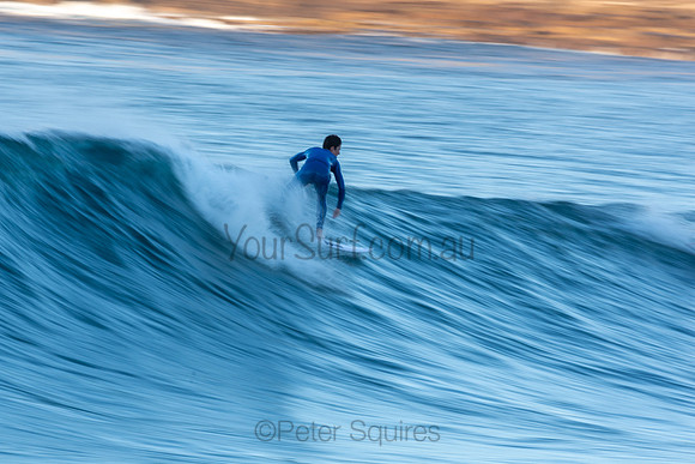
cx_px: 348
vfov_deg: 1.8
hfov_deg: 2.7
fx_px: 14482
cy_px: 232
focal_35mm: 750
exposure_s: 1/20
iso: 100
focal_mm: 500
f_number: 18
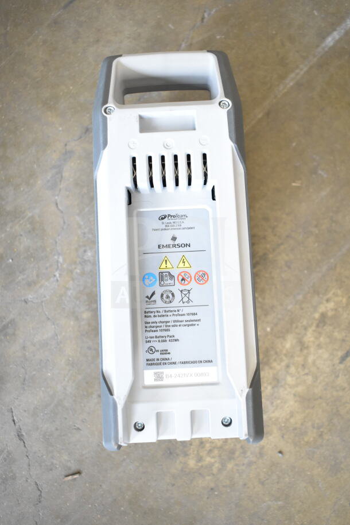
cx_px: 175
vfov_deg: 57.2
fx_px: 481
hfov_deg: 40.0
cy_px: 262
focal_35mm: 33
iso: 1600
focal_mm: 22
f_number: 3.8
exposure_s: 1/80
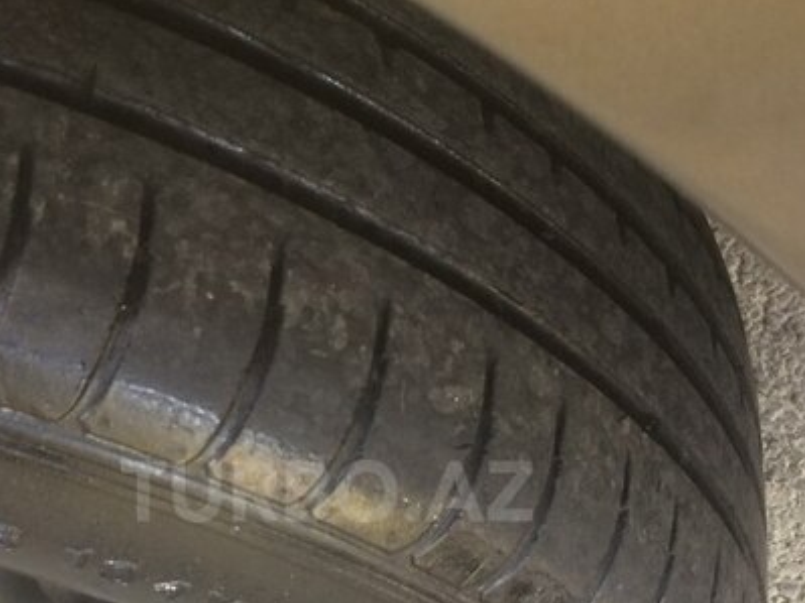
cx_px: 327
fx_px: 1116
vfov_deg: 29.5
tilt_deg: -55.7
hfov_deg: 39.5
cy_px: 491
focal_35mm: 48
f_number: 2.2
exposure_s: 1/33
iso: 50
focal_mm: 4.15
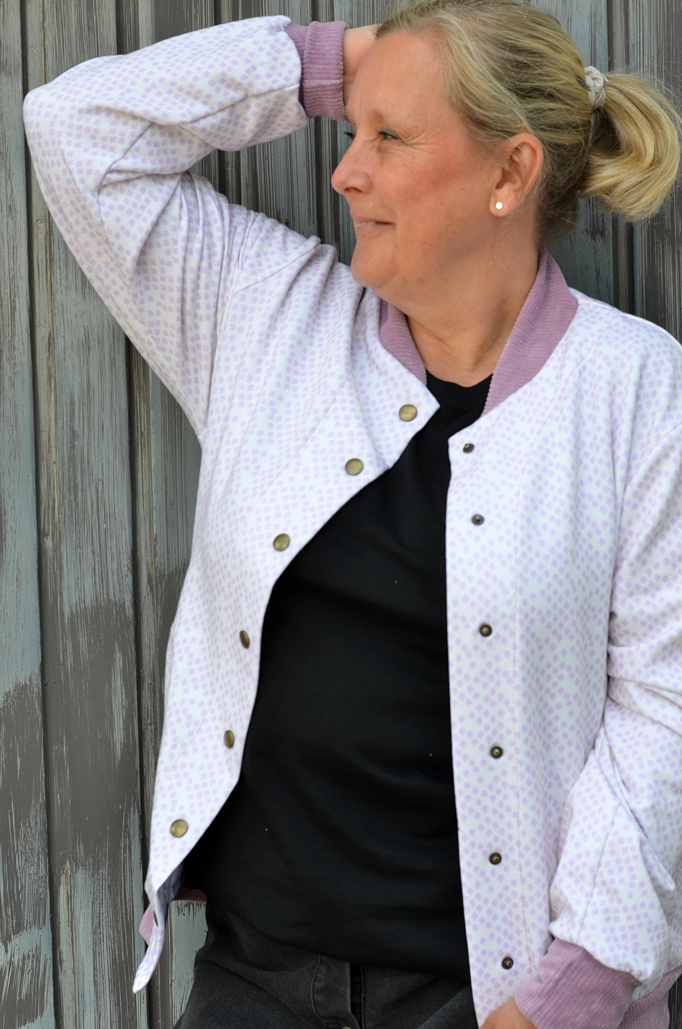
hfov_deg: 18.1
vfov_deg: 27.0
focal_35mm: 75
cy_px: 514
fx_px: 2141
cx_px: 341
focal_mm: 50
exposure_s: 1/160
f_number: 6.3
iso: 200
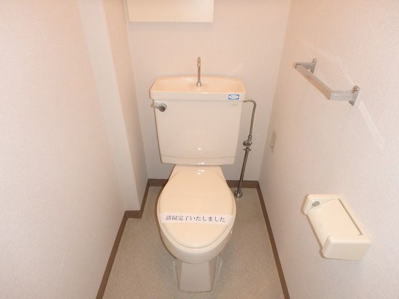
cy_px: 150
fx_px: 242
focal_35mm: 21
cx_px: 200
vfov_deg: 63.4
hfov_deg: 79.0
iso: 400
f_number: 3.5
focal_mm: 3.7
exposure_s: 1/30
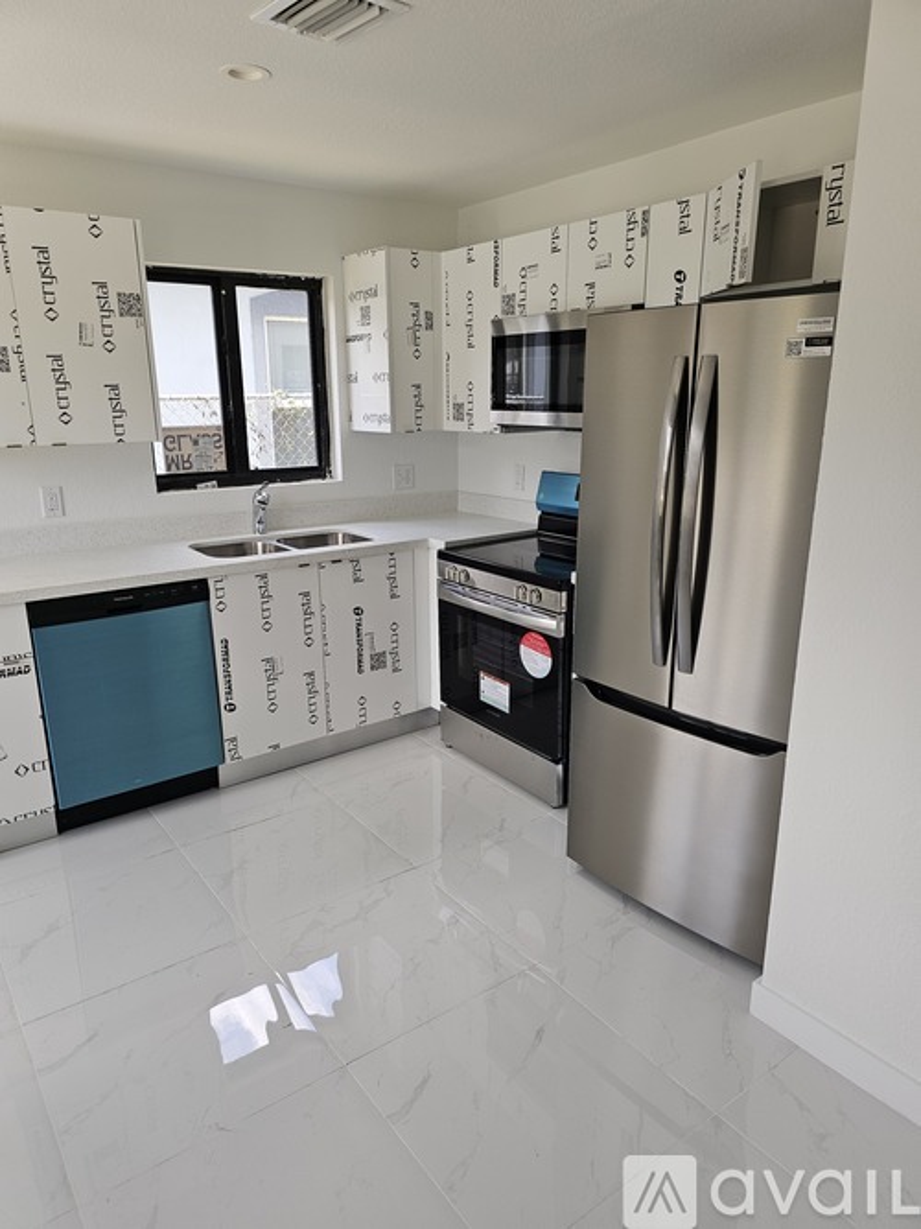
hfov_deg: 58.9
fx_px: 816
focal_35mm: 23
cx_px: 460
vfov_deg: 73.9
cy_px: 614
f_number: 1.7
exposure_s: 1/207
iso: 80
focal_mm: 6.3
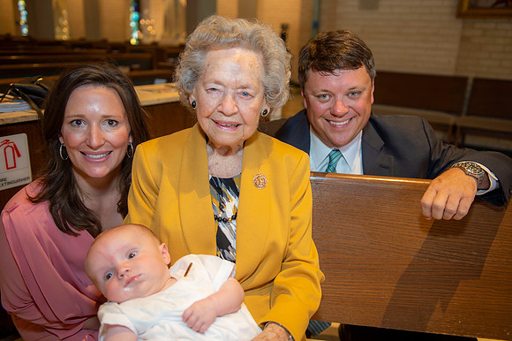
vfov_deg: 41.1
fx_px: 455
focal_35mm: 32
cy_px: 170
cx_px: 256
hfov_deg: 58.7
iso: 1000
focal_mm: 32
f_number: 2.8
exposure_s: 1/100
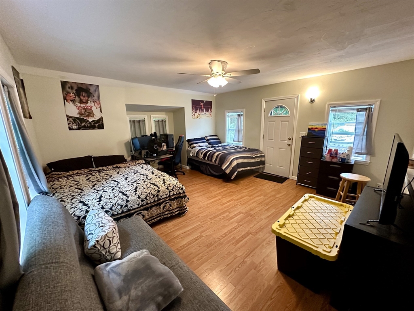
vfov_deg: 85.7
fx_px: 167
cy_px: 156
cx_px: 207
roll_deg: +0.8
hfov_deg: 102.1
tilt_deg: -11.1
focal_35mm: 14
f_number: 2.2
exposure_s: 1/60
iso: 500
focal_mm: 2.22
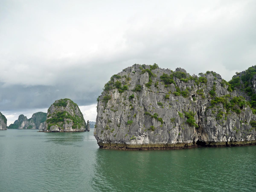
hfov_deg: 63.4
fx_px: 207
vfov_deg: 49.7
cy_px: 96
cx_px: 128
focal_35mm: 28
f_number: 5
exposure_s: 1/160
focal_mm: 14
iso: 160
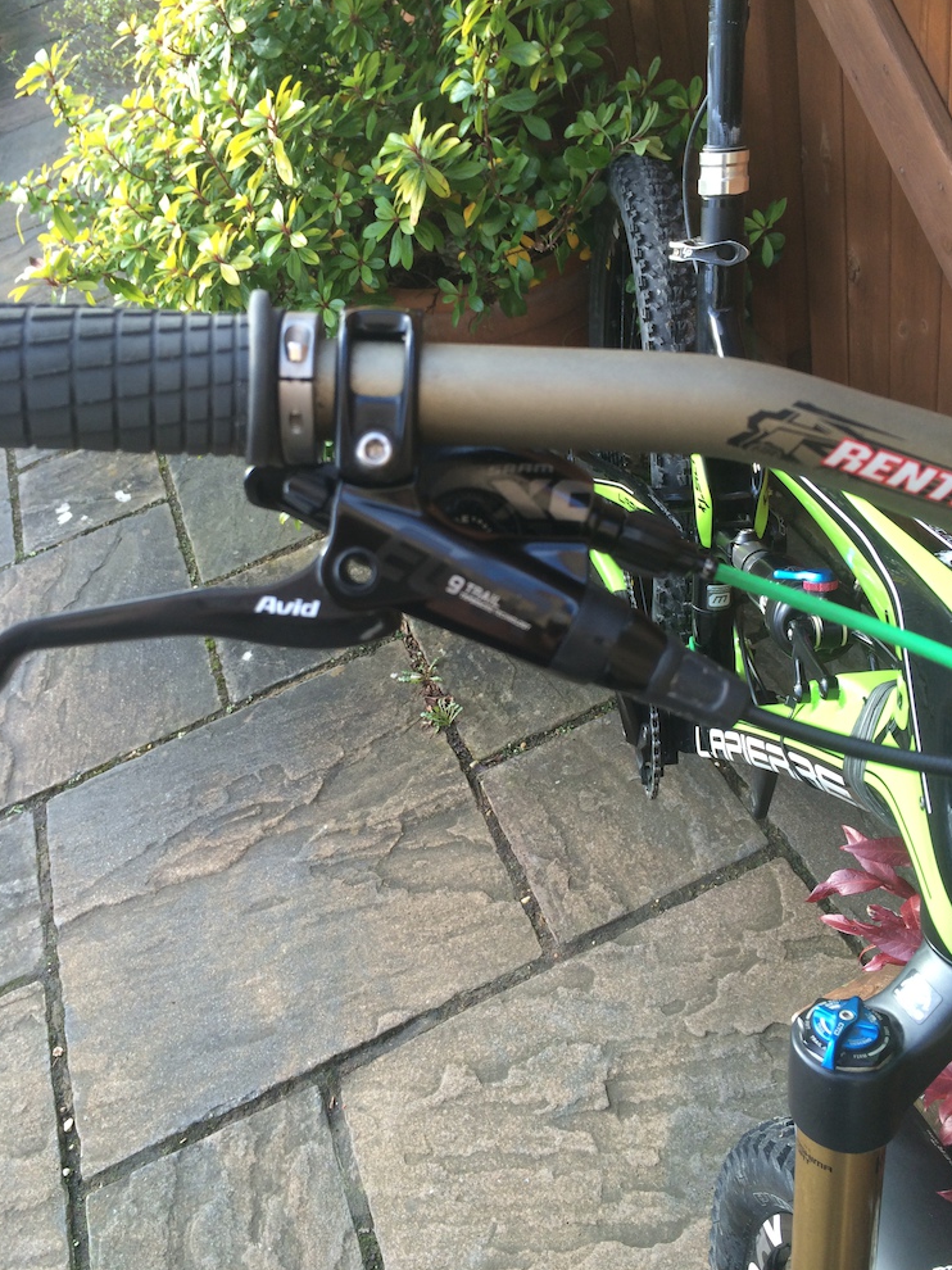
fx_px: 1101
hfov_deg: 46.8
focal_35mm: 30
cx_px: 475
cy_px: 625
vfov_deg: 60.0
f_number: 2.2
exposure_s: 1/120
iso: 50
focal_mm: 4.15
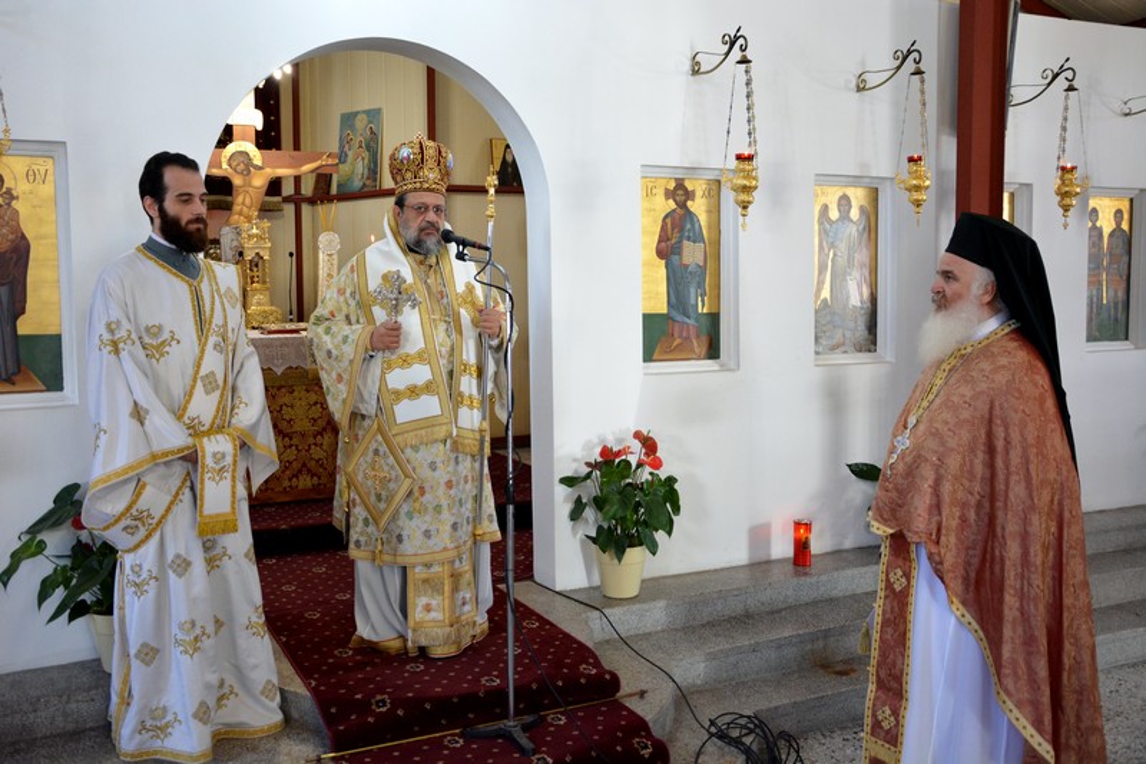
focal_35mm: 33
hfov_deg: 57.2
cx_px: 573
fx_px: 1050
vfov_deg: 40.0
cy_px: 382
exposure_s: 1/100
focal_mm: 22
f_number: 3.8
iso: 1600
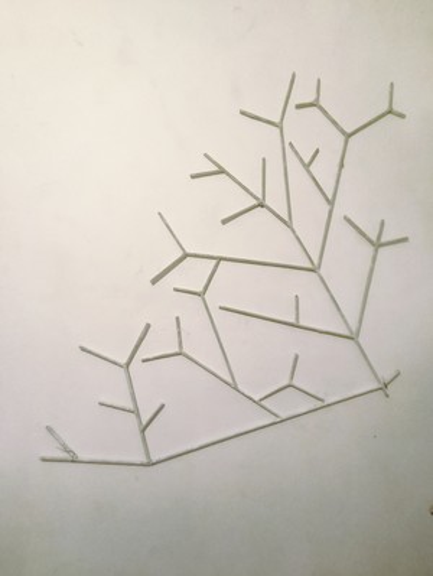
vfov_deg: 98.1
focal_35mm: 15
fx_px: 250
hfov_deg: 81.8
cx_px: 216
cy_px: 288
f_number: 2.2
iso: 1000
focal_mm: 1.65
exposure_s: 1/20
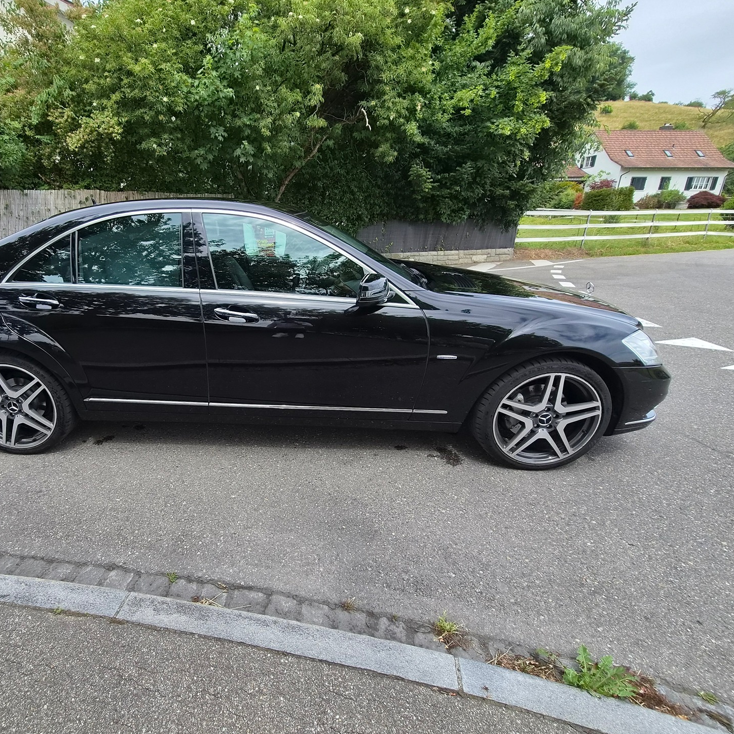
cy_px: 361
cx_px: 263
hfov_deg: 85.2
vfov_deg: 87.4
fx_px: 384
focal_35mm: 16
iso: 100
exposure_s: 1/1948
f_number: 2.2
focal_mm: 2.2
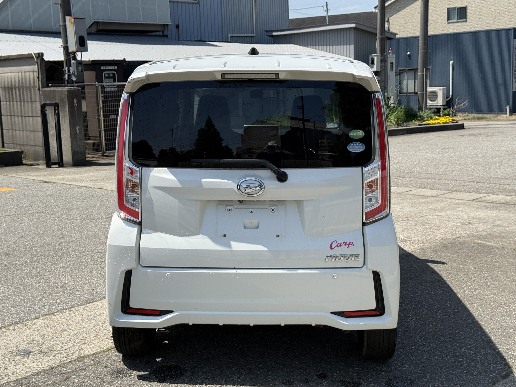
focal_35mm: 48
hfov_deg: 39.7
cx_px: 258
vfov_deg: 30.3
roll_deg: +2.4
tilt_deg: -7.8
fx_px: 716
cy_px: 194
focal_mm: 6.76
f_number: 1.78
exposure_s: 1/6024
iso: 80
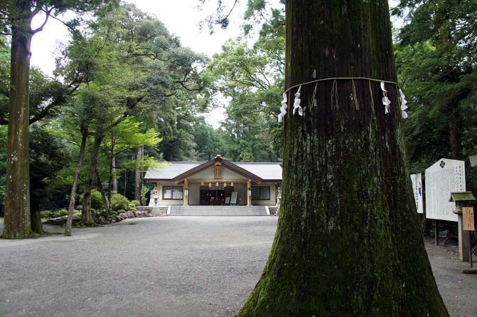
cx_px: 238
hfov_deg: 67.4
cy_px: 158
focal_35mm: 27
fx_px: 357
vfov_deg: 47.8
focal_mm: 18
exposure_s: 1/160
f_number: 4
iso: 500
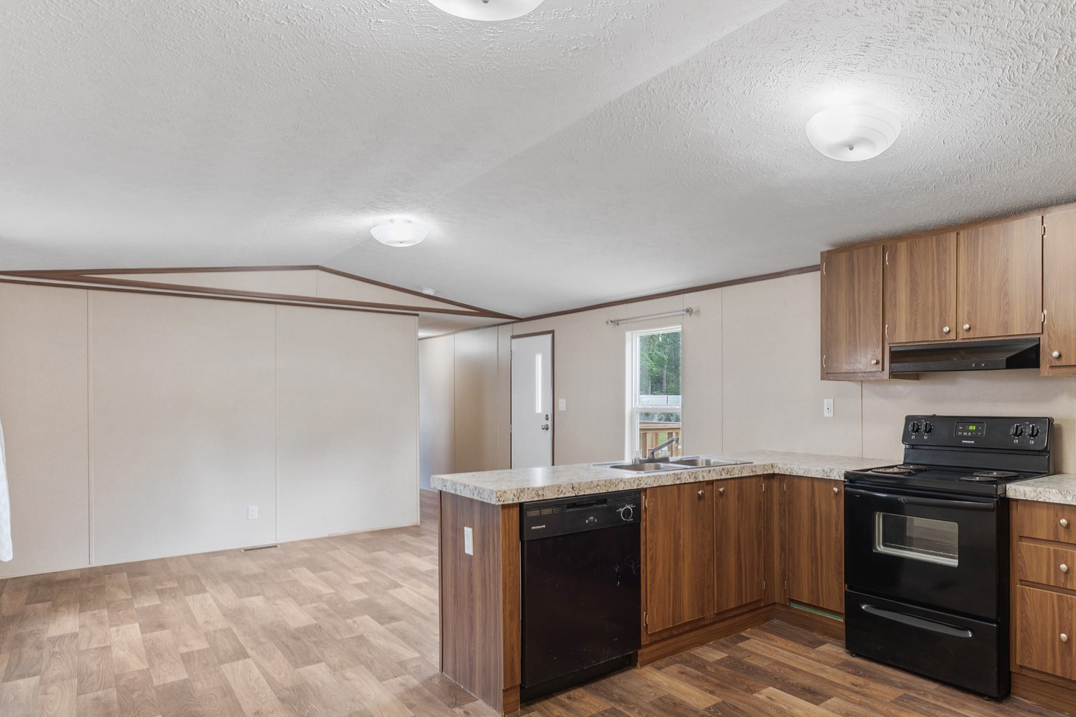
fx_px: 654
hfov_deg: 76.8
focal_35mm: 22
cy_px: 424
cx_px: 699
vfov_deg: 57.1
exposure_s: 4
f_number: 8
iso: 100
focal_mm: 14.6
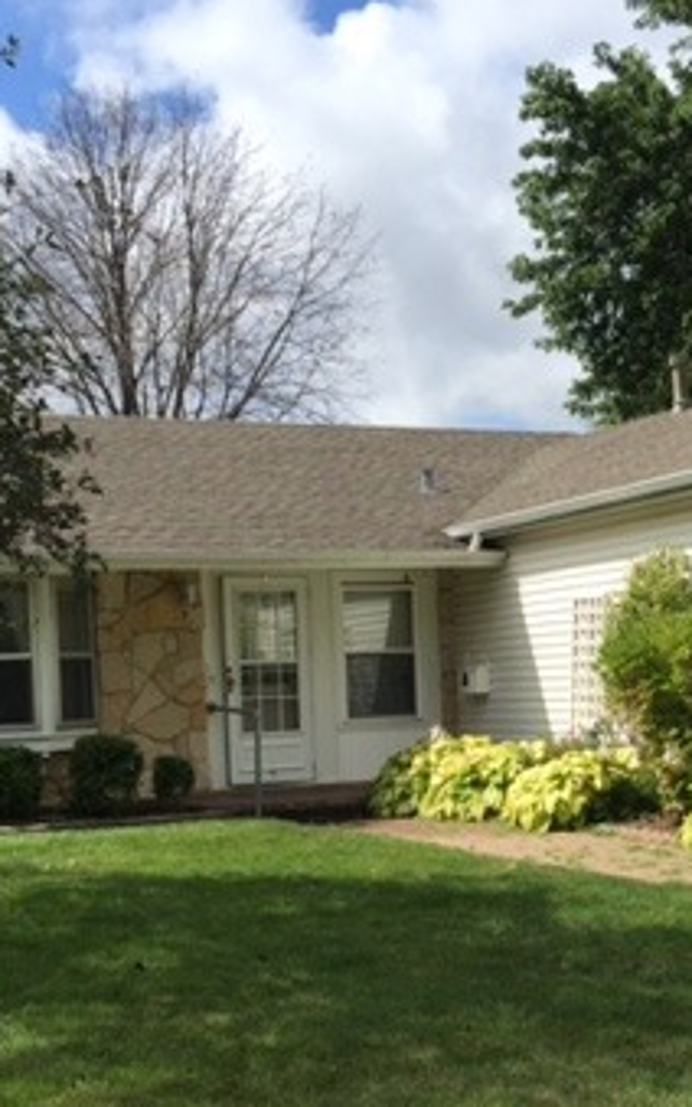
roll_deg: +0.0
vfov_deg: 34.7
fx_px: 1749
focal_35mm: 58
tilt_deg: -3.1
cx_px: 464
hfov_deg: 22.3
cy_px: 767
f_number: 2.2
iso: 32
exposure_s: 1/2083
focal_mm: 4.15
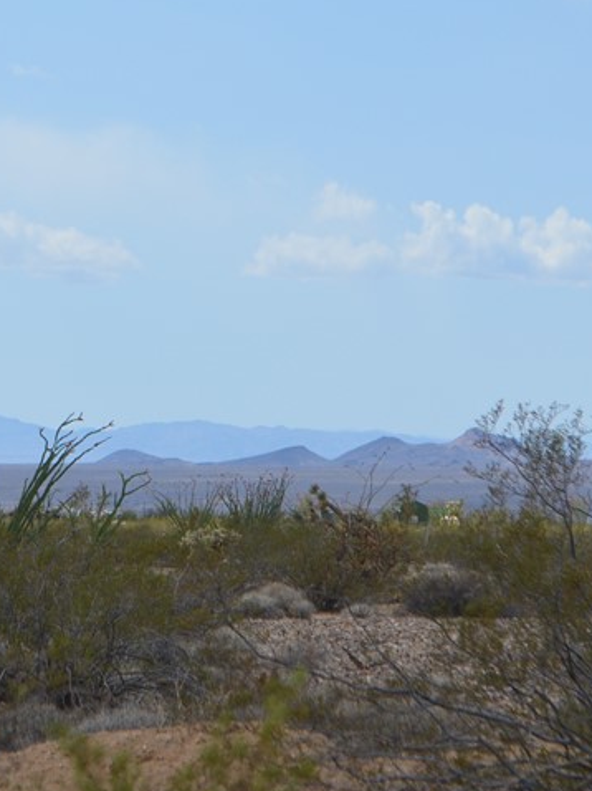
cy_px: 429
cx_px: 109
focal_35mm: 180
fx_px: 4110
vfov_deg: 11.0
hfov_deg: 8.2
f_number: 7.1
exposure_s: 1/2000
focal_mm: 55
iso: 400
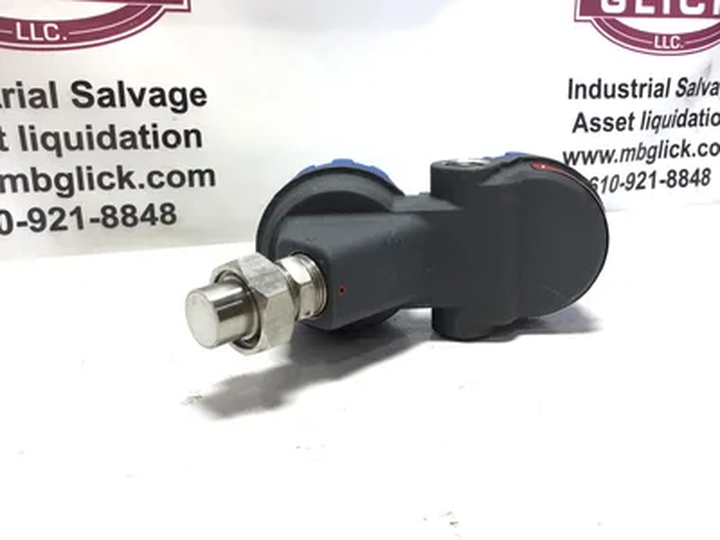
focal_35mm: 31
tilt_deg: -17.4
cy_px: 270
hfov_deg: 58.4
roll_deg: +0.9
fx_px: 645
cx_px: 360
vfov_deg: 45.4
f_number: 2.4
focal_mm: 3.3
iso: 25
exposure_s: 1/60
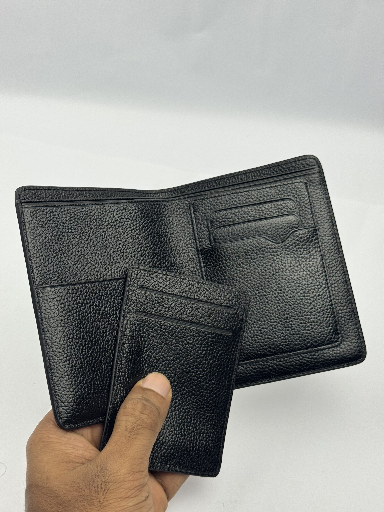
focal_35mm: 48
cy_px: 256
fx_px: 710
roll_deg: +3.9
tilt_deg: -40.9
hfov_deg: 30.3
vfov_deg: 39.7
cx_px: 192
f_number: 1.78
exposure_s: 1/381
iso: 64
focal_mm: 6.76
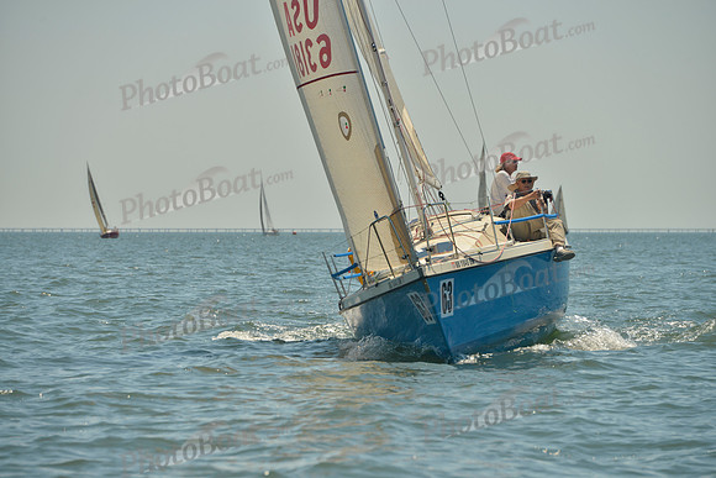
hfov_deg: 10.3
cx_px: 358
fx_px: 3979
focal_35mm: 200
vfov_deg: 6.9
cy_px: 239
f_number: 8
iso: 200
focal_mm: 200
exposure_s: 1/640
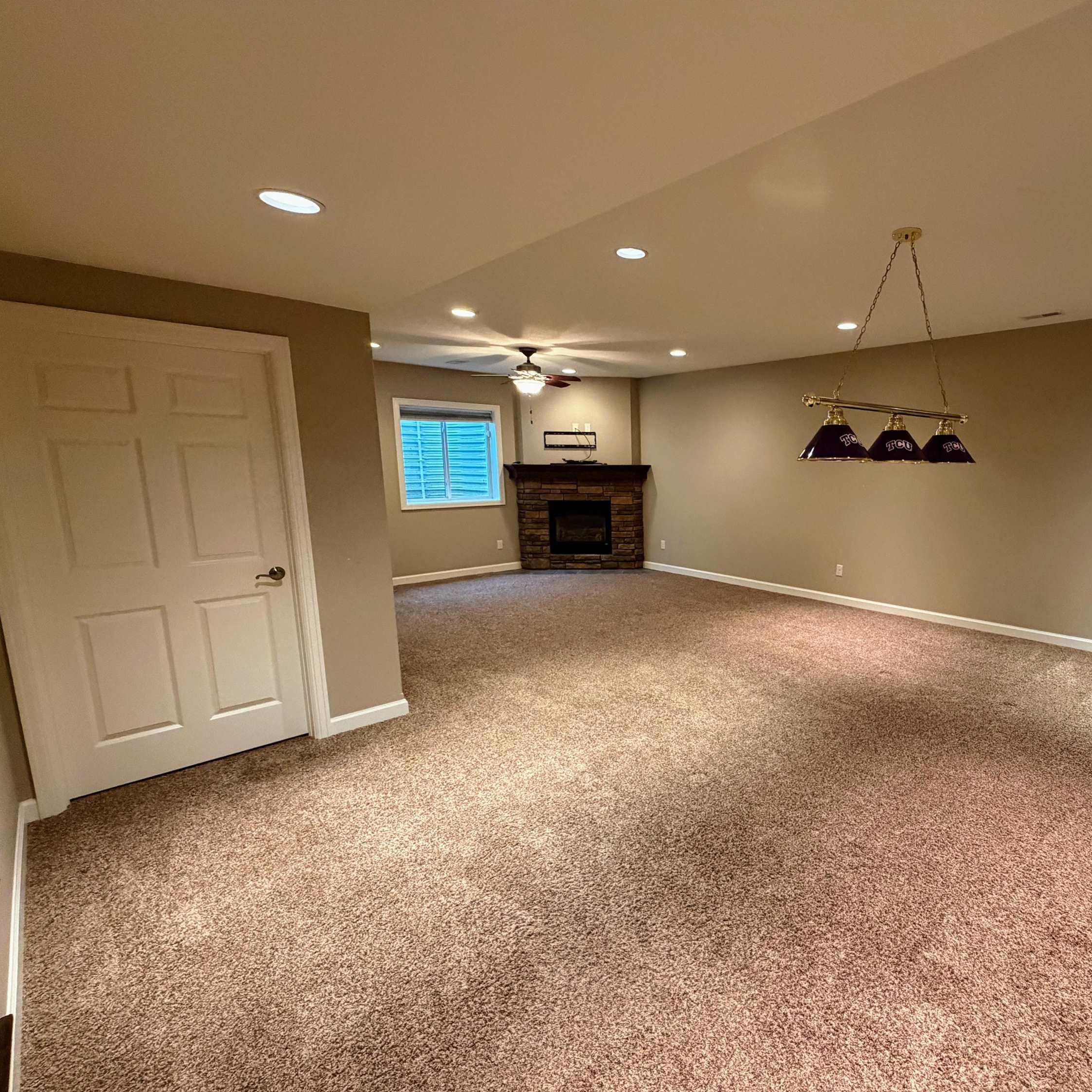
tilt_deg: -8.9
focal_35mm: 17
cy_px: 561
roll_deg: -0.1
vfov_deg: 83.9
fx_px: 607
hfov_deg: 81.0
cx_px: 734
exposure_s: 1/60
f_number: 2.2
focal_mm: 2.22
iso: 500
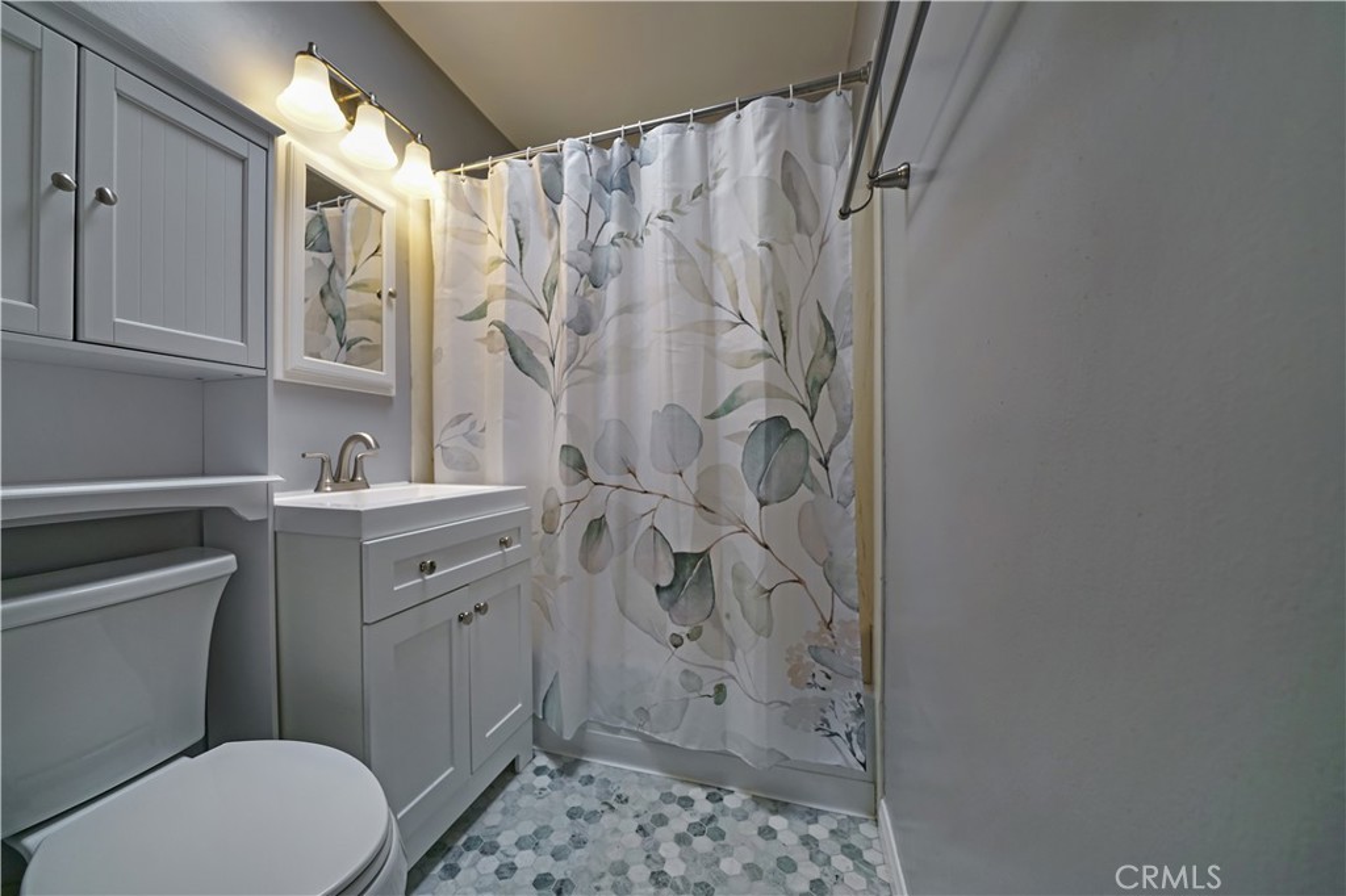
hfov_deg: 112.6
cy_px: 448
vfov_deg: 90.0
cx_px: 673
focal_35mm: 12
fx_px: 448
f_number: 4
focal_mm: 12
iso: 640
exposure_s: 1/160
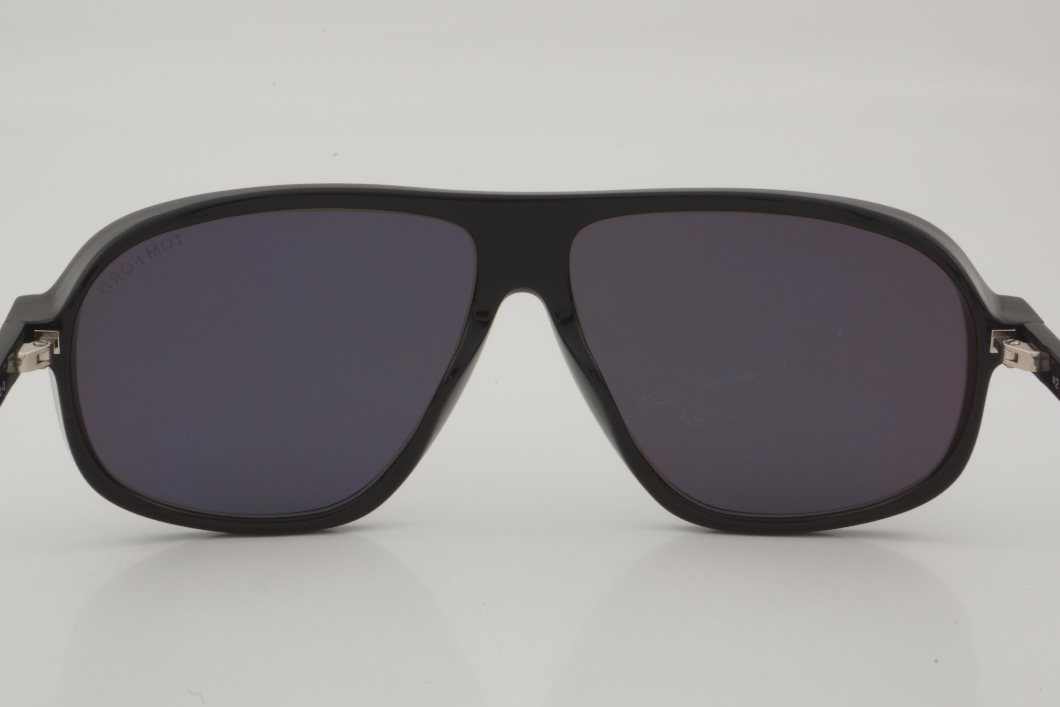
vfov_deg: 18.2
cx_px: 530
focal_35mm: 75
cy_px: 354
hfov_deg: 27.0
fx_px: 2208
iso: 100
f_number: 32
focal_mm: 50
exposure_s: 1/3
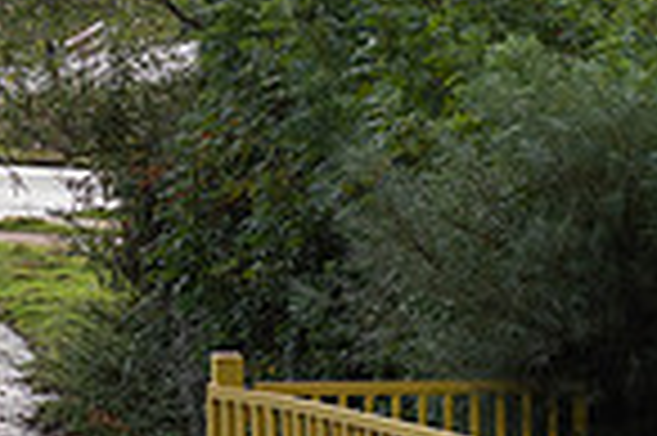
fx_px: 4776
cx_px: -292
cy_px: 151
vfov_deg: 5.2
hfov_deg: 7.7
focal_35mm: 262
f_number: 4
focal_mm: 66
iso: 200
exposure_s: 1/1600
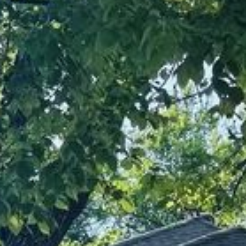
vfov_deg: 10.2
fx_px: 1254
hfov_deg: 10.8
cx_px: 370
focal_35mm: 156
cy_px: 513
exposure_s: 1/864
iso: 80
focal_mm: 6.76
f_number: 1.78
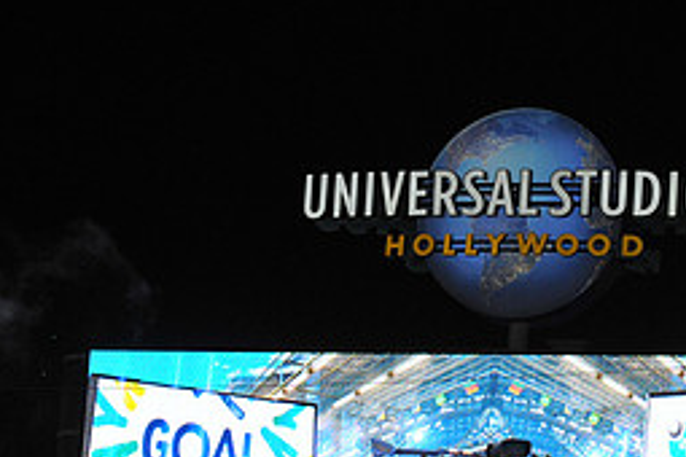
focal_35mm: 364
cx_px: 471
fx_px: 6936
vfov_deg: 3.8
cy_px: 444
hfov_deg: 5.7
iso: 1600
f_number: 9
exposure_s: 1/320
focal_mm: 160
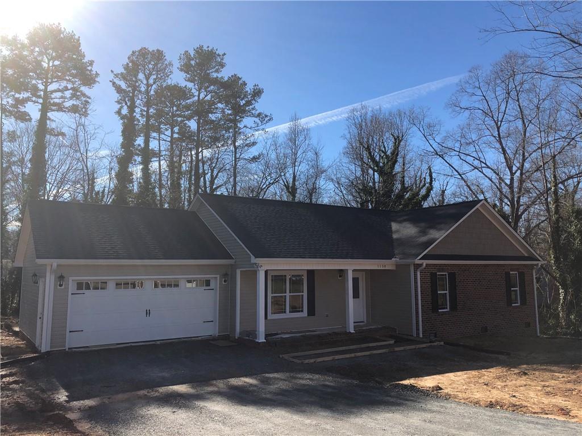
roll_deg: +0.8
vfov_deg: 49.7
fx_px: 471
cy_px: 218
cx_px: 291
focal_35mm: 28
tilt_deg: +6.1
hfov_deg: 63.4
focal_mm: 3.99
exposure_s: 1/1869
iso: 20
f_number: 1.8
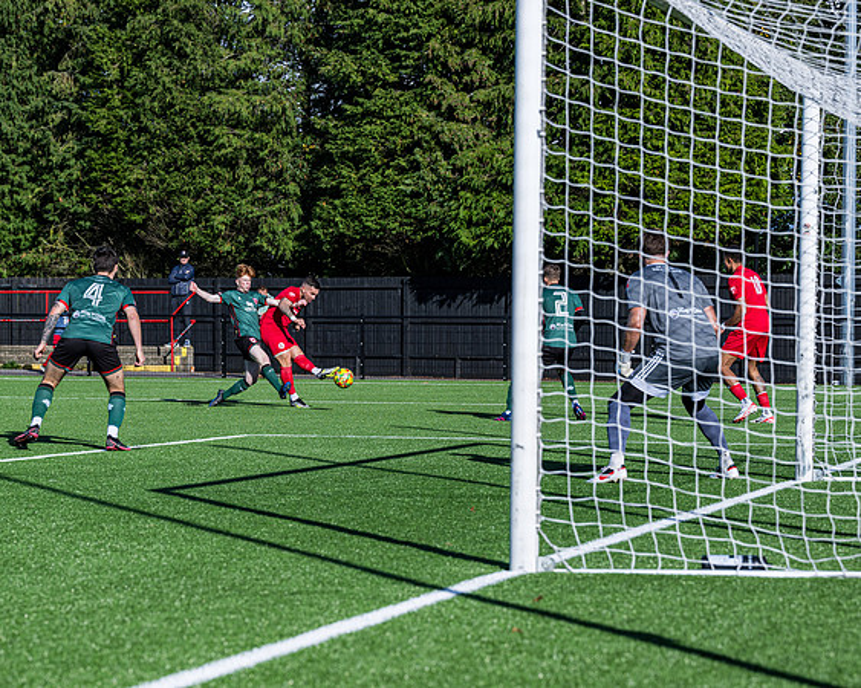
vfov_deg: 12.7
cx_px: 339
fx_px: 3083
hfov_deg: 15.9
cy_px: 395
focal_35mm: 121
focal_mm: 92
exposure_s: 1/2500
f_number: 5
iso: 200
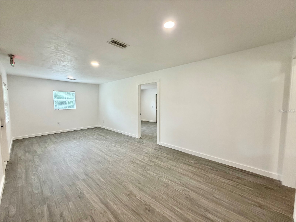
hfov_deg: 102.1
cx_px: 148
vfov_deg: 85.7
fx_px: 120
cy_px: 111
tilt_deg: -5.0
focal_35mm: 14
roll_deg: +0.9
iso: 320
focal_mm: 2.22
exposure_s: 1/121
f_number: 2.2
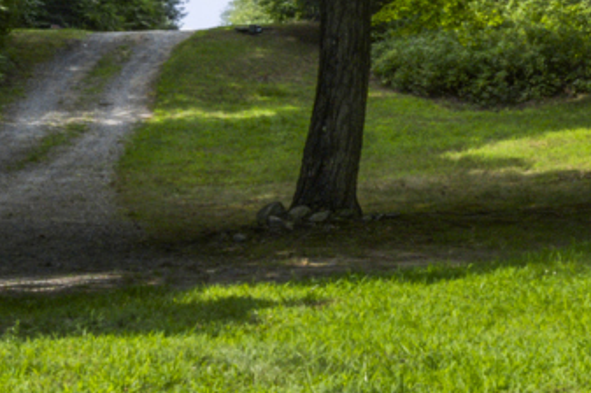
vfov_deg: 12.8
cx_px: 828
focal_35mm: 104
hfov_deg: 18.0
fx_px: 1706
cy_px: -68
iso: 320
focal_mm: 14
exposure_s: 1/13
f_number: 22
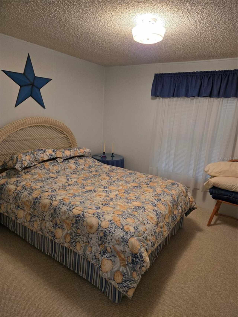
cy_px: 158
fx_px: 211
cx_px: 119
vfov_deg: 73.9
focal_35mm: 23
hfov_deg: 58.9
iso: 320
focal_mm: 5.4
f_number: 1.8
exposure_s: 1/120
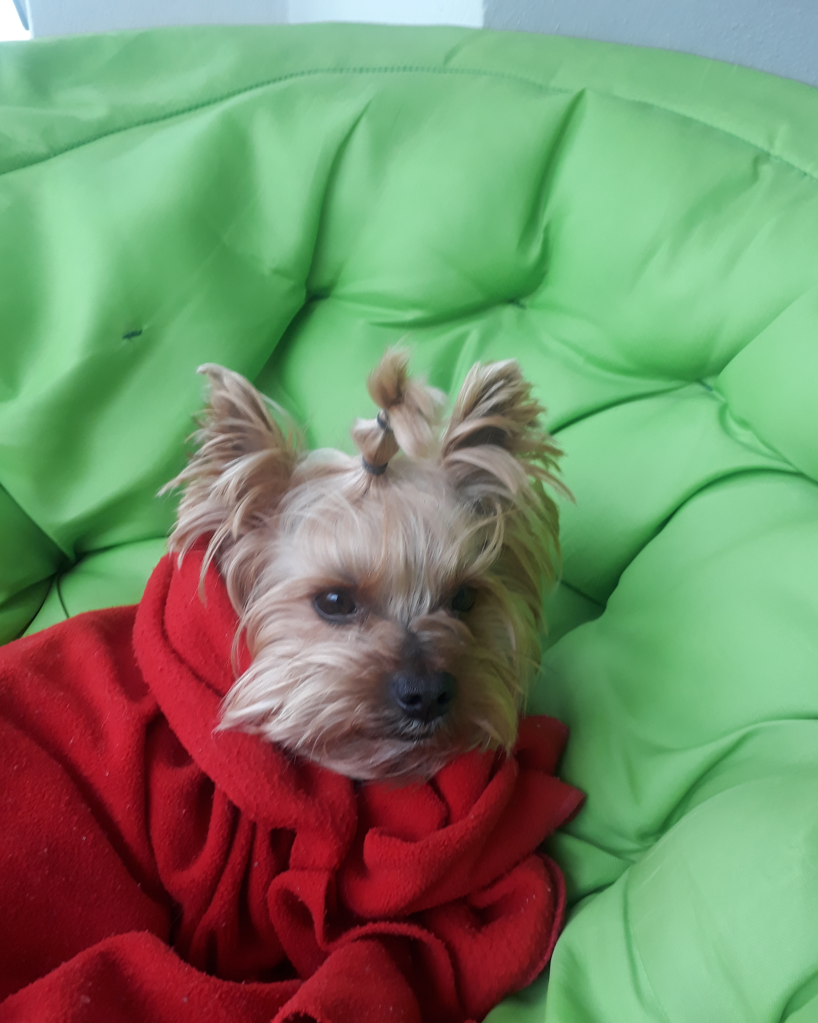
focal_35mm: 29
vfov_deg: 60.4
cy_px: 551
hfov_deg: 50.0
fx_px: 878
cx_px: 420
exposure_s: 1/33
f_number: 1.9
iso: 80
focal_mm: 3.6
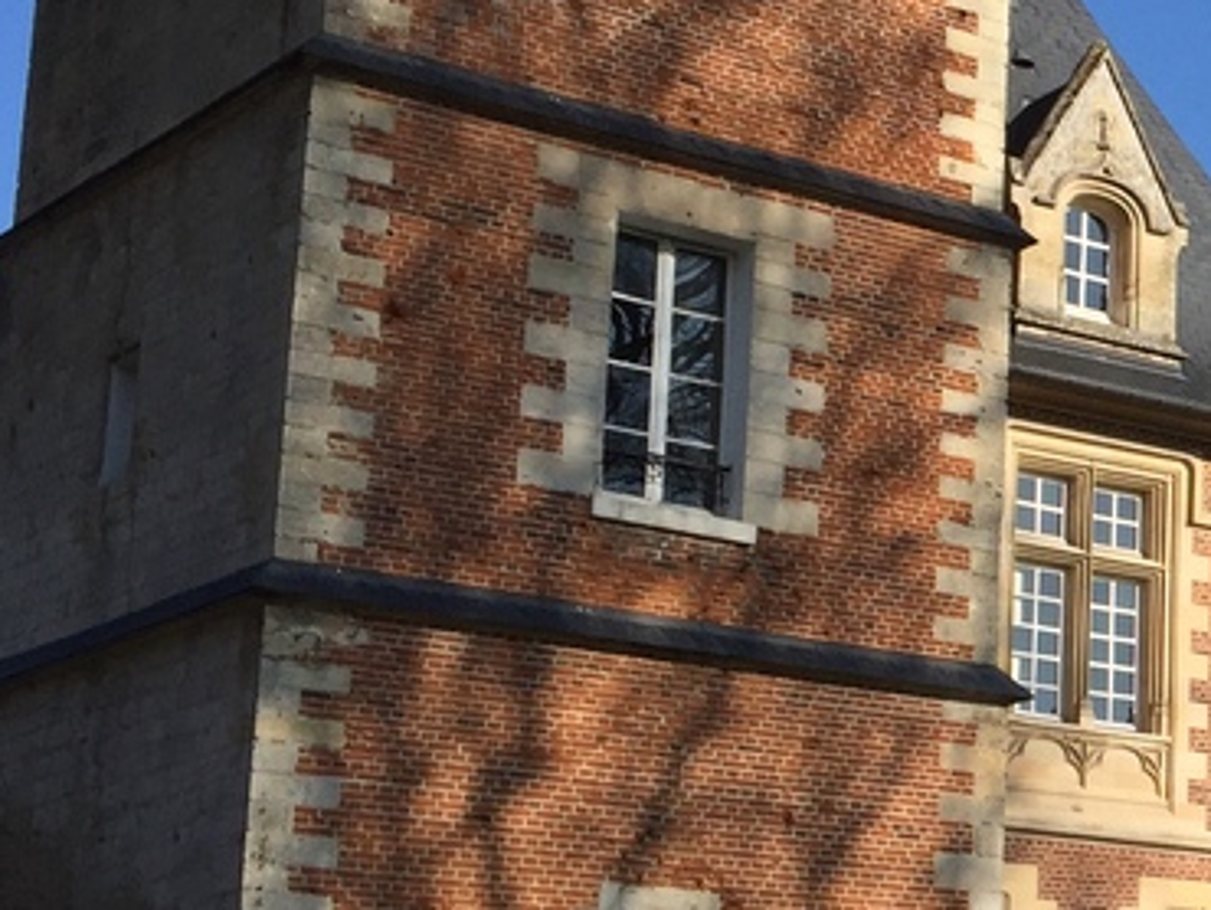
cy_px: 615
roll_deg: +1.1
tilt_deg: +12.1
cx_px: 1741
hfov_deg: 18.7
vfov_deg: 15.7
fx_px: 3291
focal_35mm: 94
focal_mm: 4.15
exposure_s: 1/1980
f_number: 2.2
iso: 32
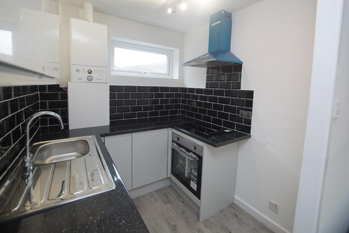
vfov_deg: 77.3
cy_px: 116
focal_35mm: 15
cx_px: 174
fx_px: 145
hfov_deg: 100.4
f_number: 4
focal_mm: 10
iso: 1600
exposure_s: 1/160
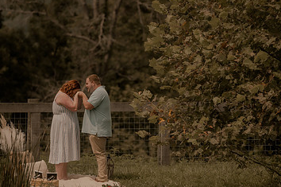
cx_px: 135
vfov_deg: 4.1
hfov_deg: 6.2
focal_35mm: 334
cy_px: 112
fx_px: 2603
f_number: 2.8
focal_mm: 200
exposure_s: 1/1600
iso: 125
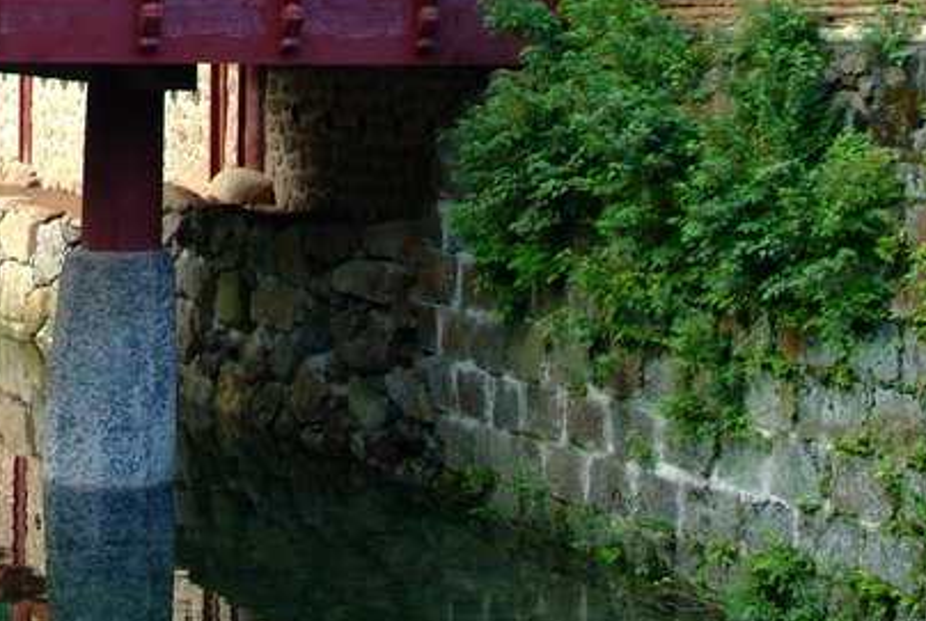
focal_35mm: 114
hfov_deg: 17.6
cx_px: 37
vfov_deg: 11.9
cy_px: -65
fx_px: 2938
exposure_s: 1/180
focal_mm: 24
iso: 400
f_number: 4
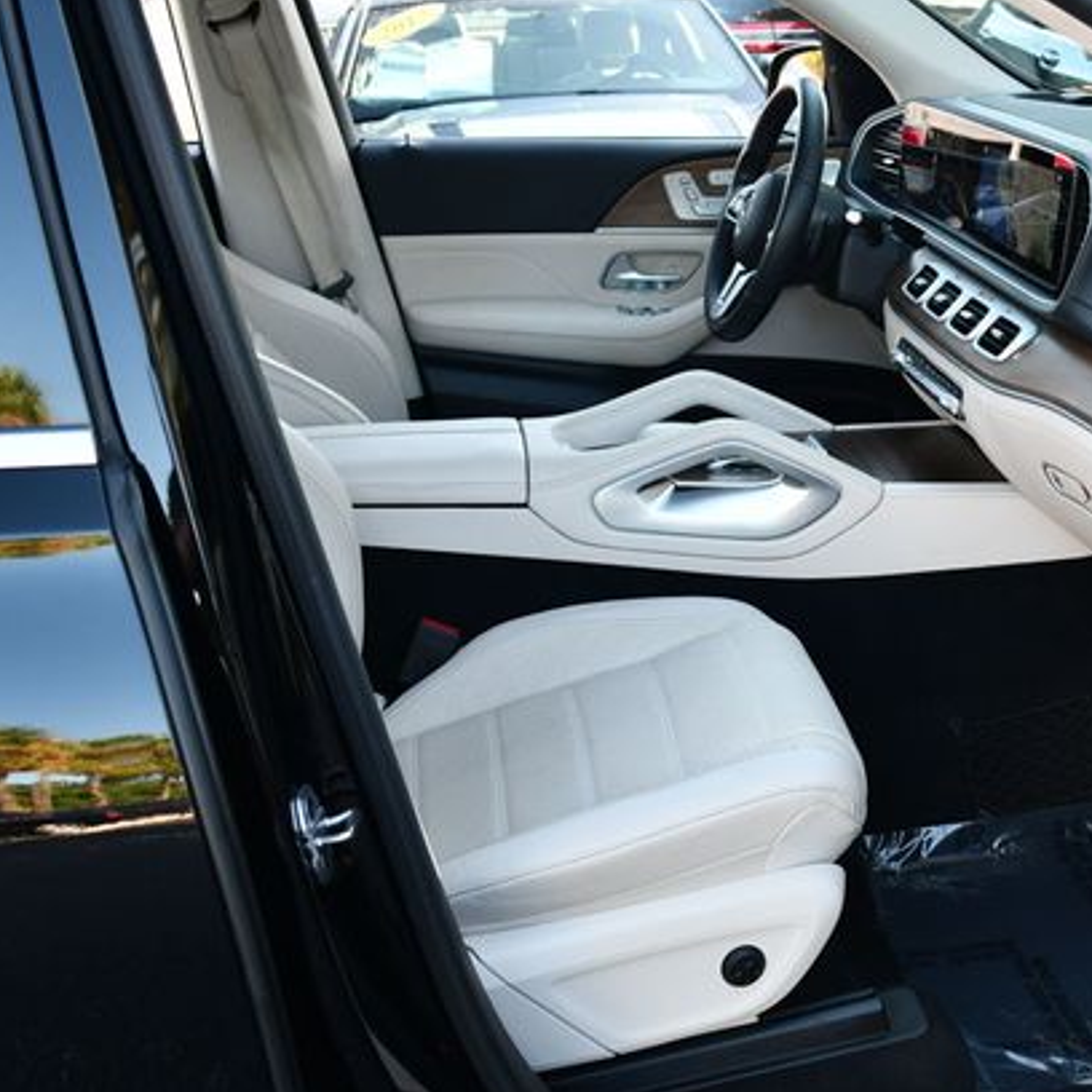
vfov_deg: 35.4
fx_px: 1713
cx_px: 808
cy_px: 541
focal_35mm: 48
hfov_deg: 34.7
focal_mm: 18
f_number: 3.5
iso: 450
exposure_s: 1/250
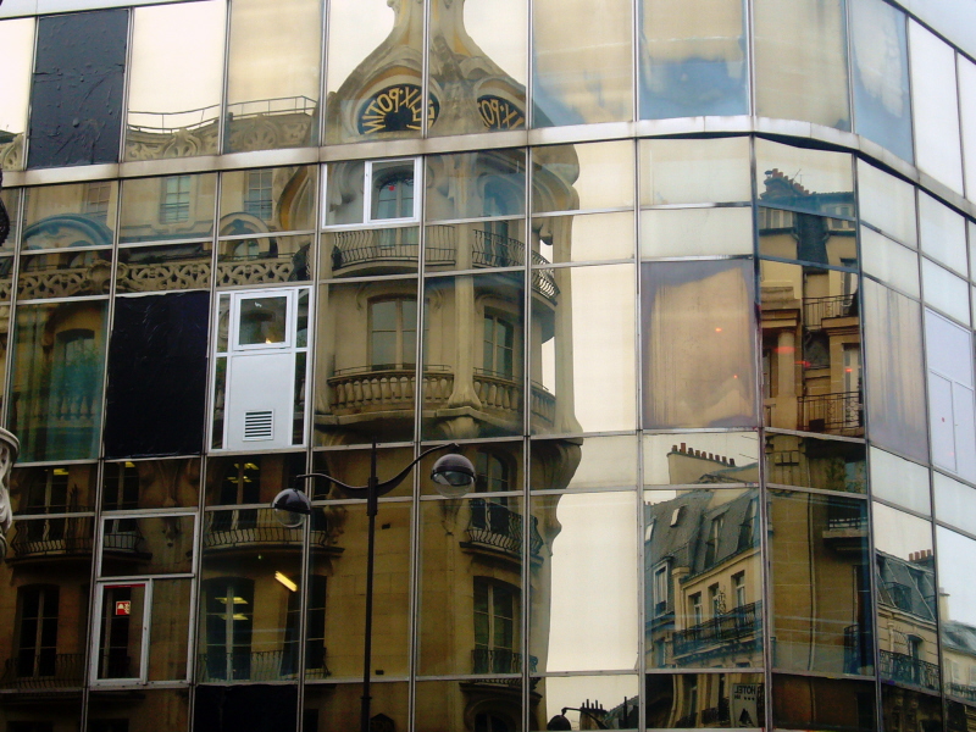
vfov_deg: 18.4
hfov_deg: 24.4
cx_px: 488
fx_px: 2256
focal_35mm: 80
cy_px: 366
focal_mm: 9.6
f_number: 4
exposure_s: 1/80
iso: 80
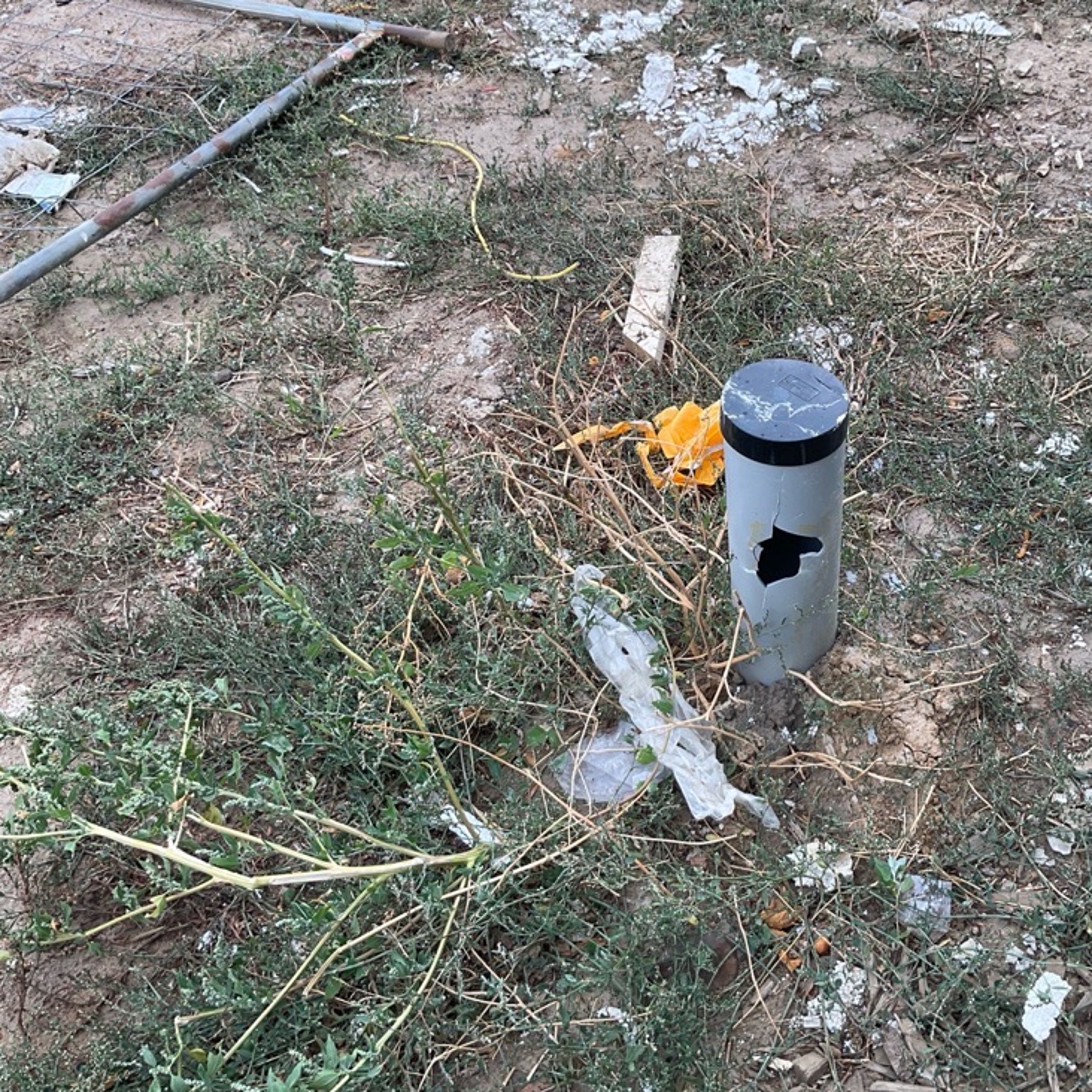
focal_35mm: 35
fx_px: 1249
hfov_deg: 46.6
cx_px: 707
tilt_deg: -48.0
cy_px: 556
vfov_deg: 47.2
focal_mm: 3
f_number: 1.8
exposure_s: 1/100
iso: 25
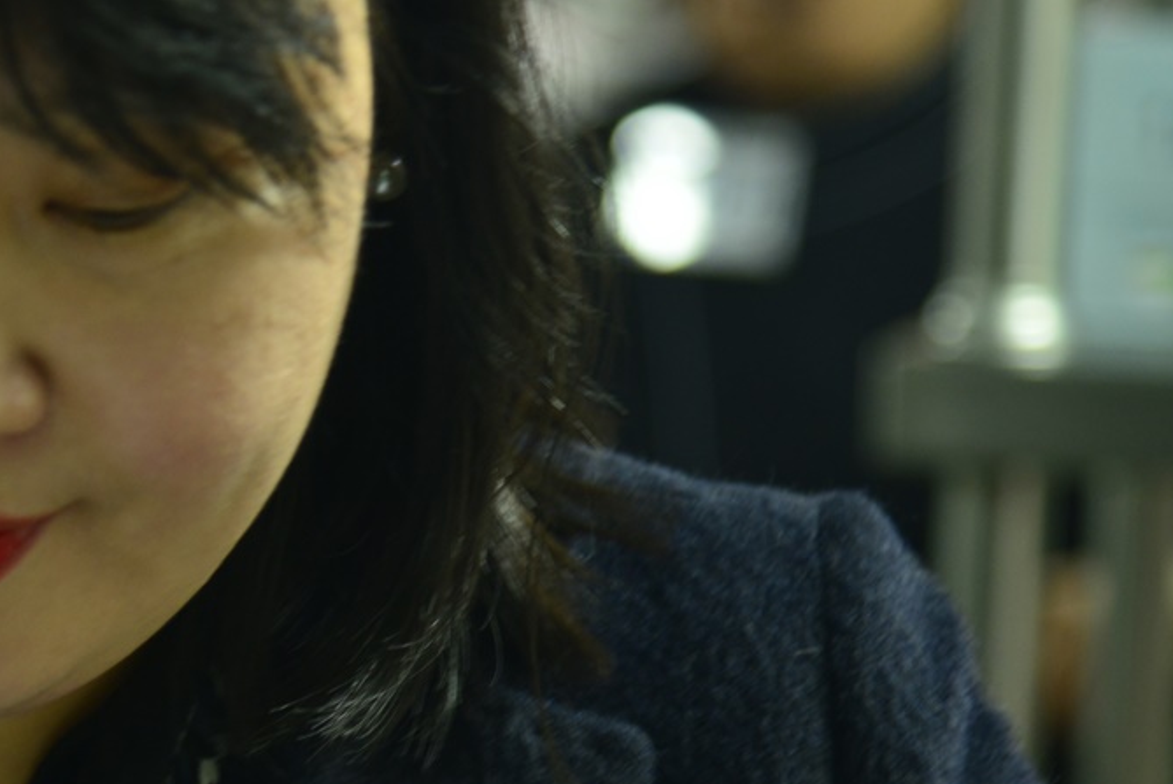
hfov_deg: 9.3
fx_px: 7173
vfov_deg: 6.2
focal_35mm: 220
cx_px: 189
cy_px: 709
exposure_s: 1/30
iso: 800
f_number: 4
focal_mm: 92
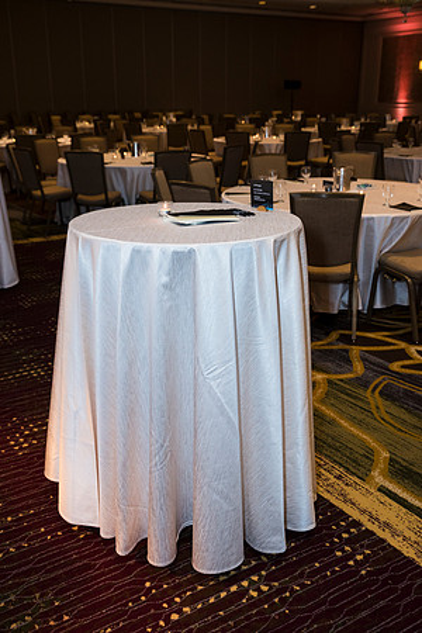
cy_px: 316
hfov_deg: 35.1
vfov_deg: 50.7
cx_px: 211
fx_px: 668
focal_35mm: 38
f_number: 5.6
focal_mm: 38
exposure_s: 1/125
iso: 800
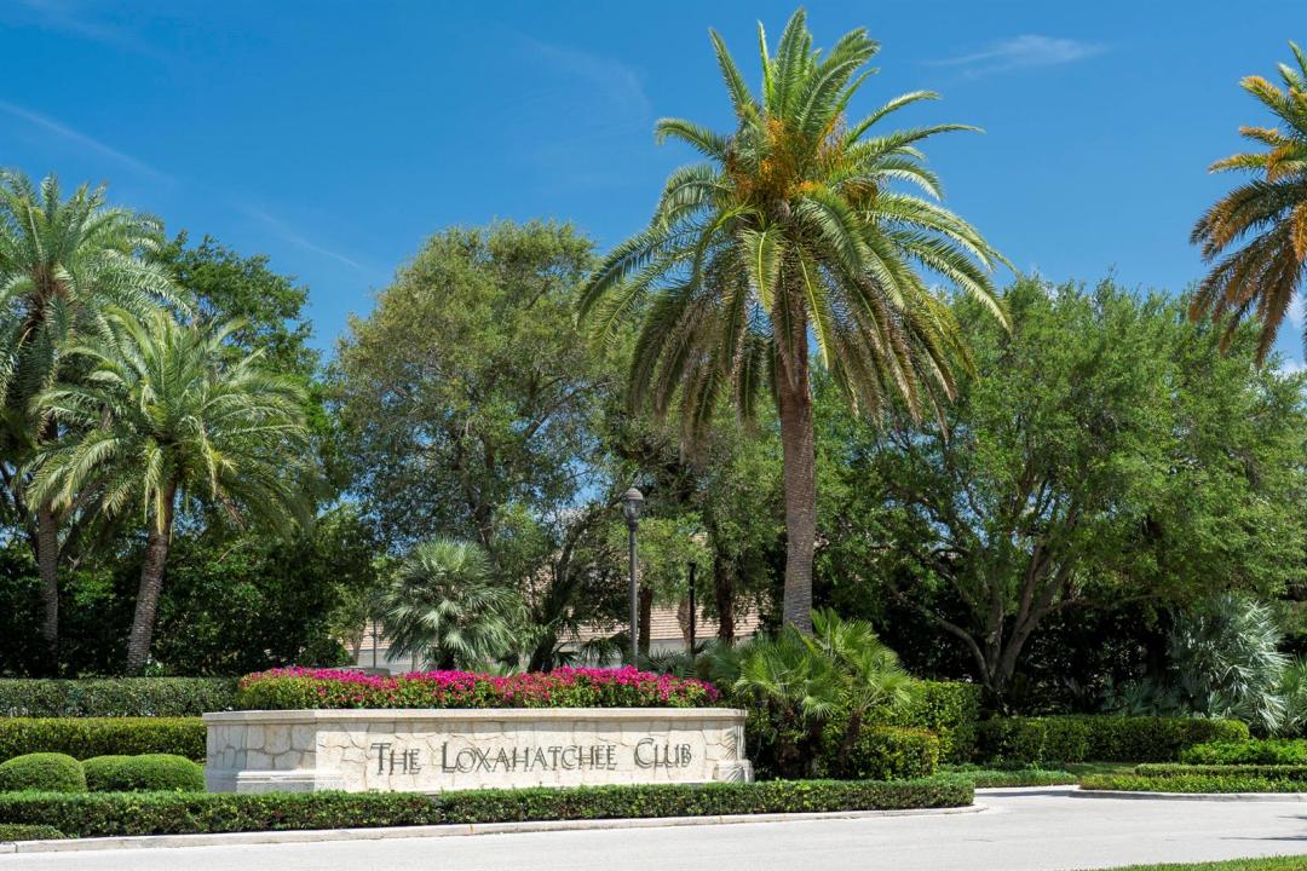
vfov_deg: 27.5
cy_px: 436
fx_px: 1779
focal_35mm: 49
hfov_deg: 40.3
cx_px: 654
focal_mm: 33
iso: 100
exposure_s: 1/125
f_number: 5.6
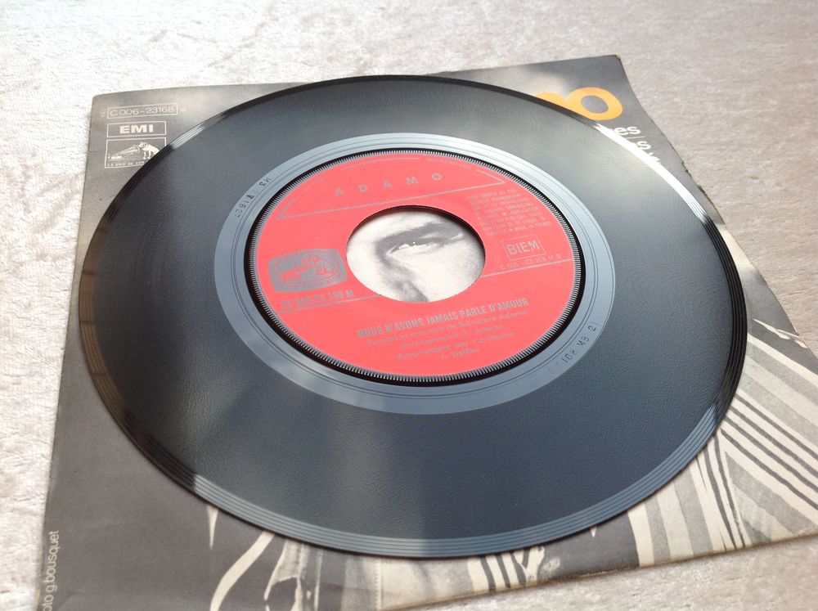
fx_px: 826
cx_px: 409
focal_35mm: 35
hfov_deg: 52.7
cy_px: 306
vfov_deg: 40.6
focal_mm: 4.28
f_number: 2.4
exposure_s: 1/139
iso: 50
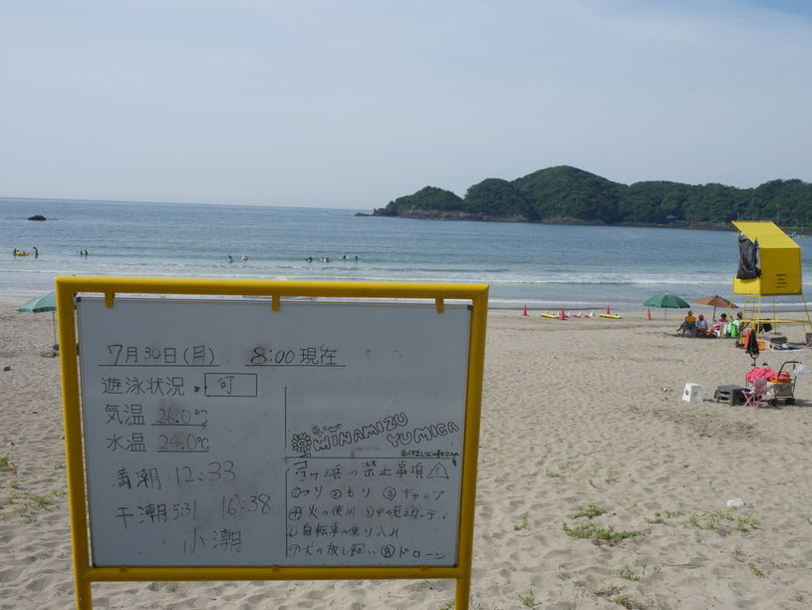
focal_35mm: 34
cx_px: 406
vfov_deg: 41.8
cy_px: 305
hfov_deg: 53.9
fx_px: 798
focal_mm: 17
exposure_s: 1/400
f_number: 11
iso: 200
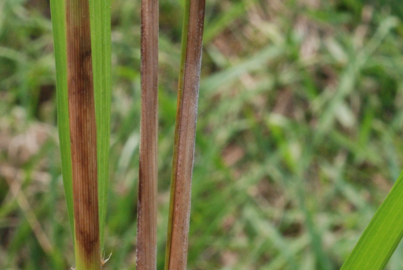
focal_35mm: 244
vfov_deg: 5.6
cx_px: 231
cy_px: 9
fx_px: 2735
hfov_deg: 8.4
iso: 400
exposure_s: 1/60
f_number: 32
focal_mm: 60
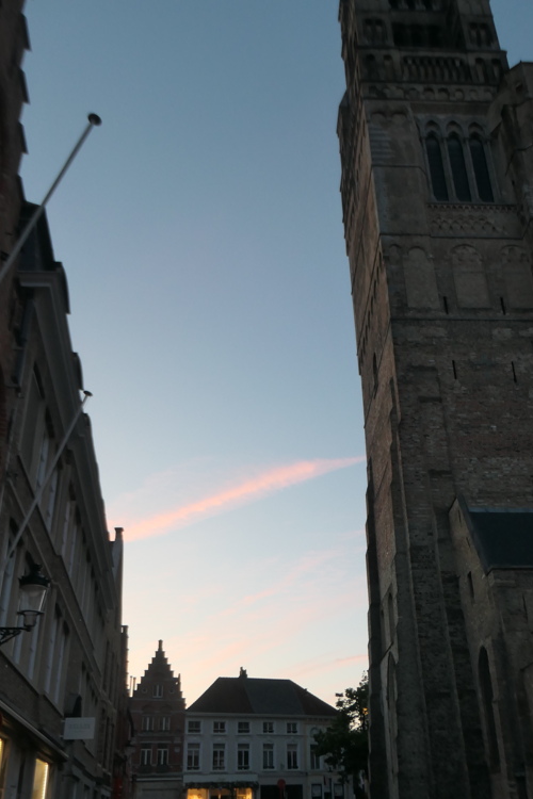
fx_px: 711
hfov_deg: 40.9
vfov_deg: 58.5
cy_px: 456
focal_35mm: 32
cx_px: 321
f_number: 3.3
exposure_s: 1/60
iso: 250
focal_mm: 8.8
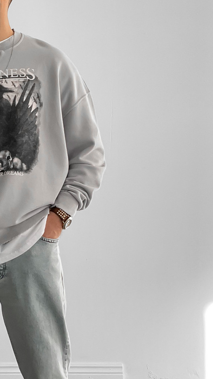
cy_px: 237
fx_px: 622
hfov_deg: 18.8
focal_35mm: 62
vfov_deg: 33.7
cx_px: -9
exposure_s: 1/120
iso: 40
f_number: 1.8
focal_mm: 3
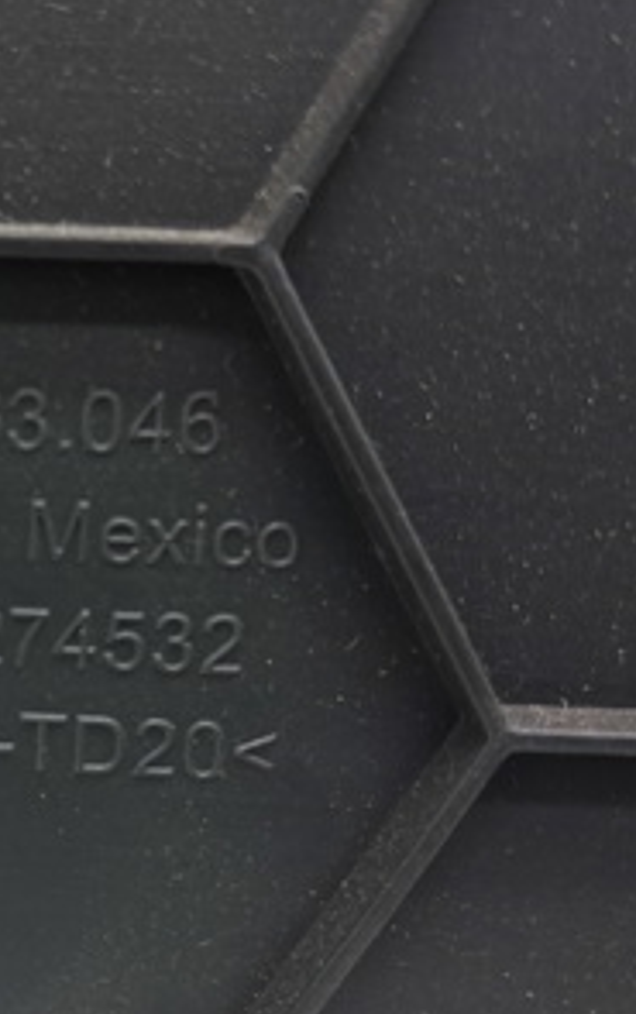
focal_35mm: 62
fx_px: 1715
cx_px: -113
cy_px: 651
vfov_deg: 32.7
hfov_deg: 19.8
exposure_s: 1/50
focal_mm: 4
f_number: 1.8
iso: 50
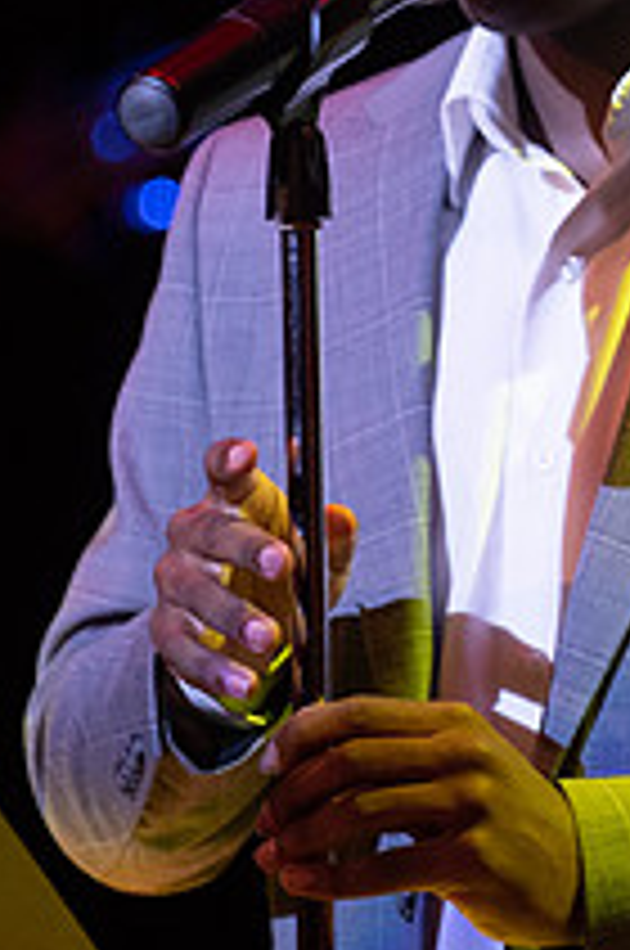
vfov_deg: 4.0
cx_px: 531
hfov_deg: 2.7
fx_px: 13510
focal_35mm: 513
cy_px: 72
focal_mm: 160
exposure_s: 1/200
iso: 1600
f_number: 2.8
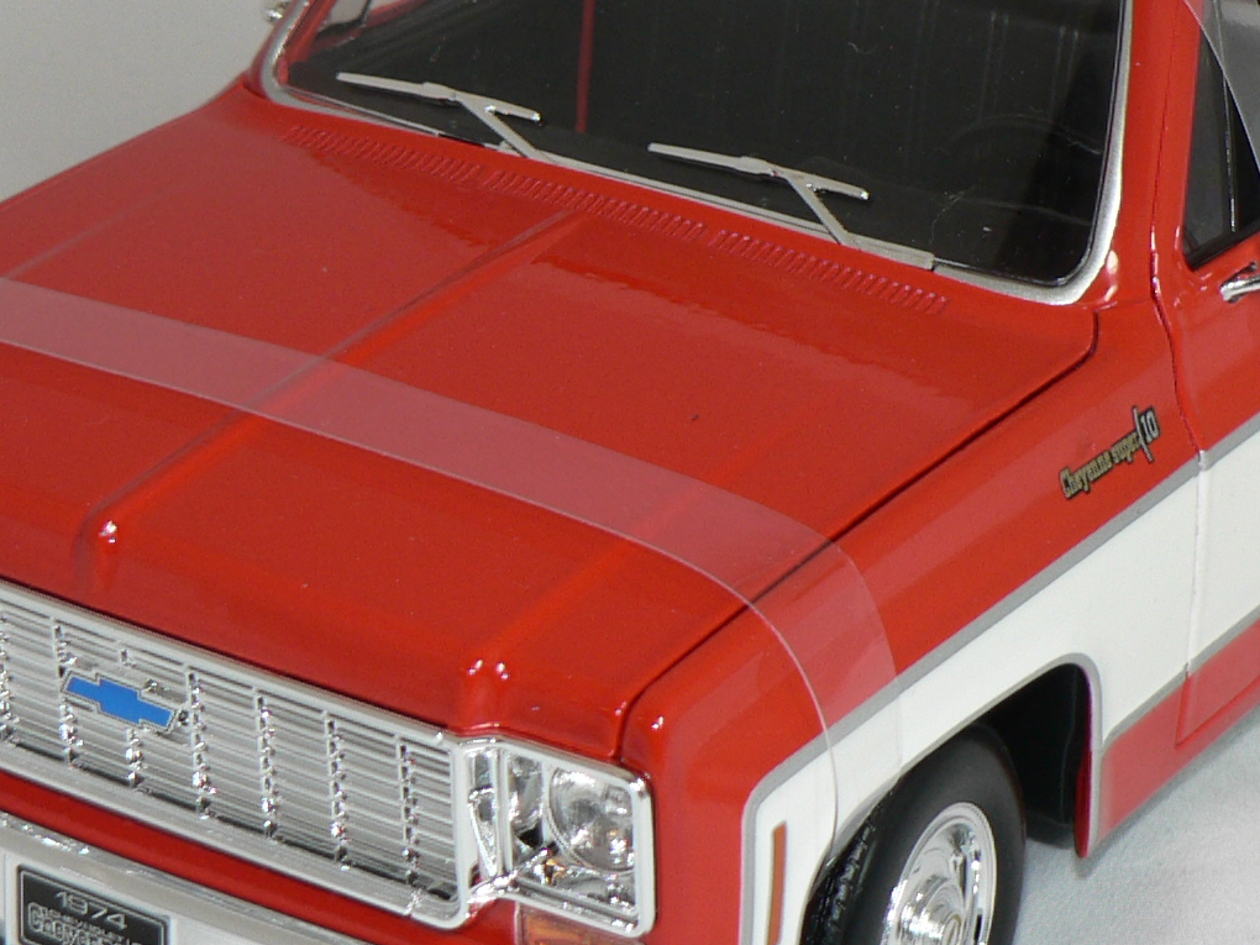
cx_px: 739
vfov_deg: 11.6
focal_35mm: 128
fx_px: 4659
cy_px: 272
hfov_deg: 15.4
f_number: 2.8
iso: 80
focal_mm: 8.6
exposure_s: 1/60
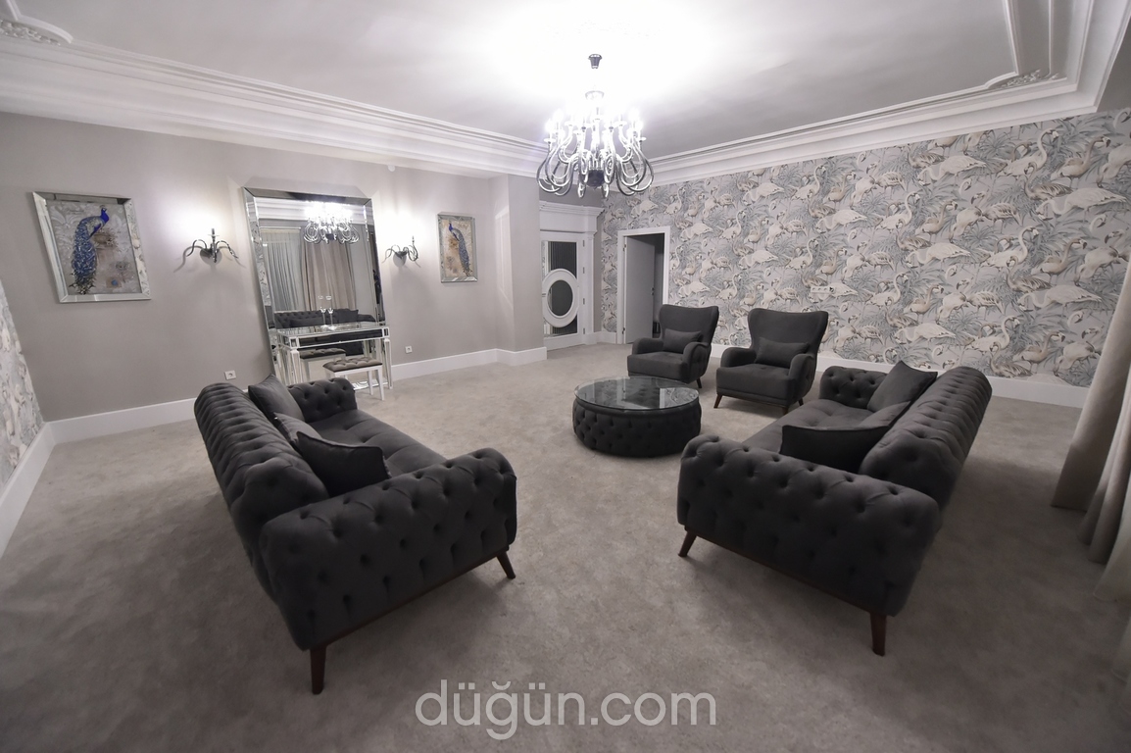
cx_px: 566
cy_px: 376
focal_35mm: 14
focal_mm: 14
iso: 5000
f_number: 2.8
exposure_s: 1/100
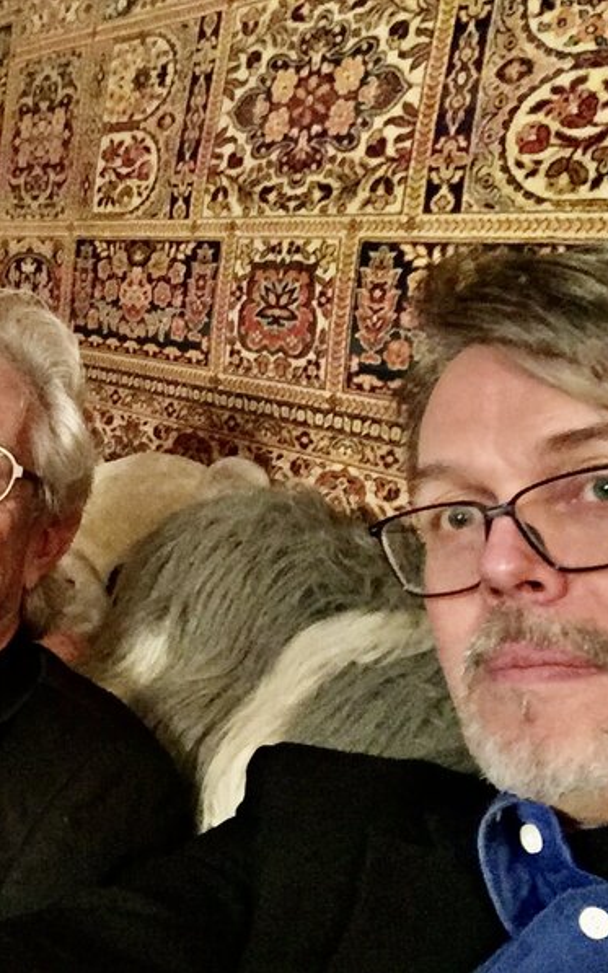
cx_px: 75
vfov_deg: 45.3
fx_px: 1167
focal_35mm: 44
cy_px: 486
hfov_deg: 28.2
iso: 500
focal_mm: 2.65
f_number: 2.2
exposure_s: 1/15
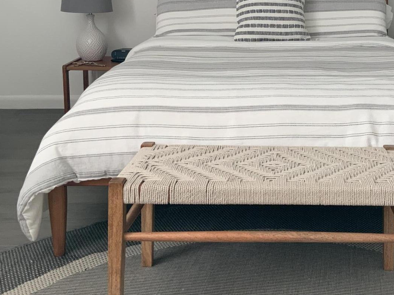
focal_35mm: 55
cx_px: 280
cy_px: 48
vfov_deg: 26.0
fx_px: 626
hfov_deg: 34.4
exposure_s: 1/60
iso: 40
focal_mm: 3
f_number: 1.8
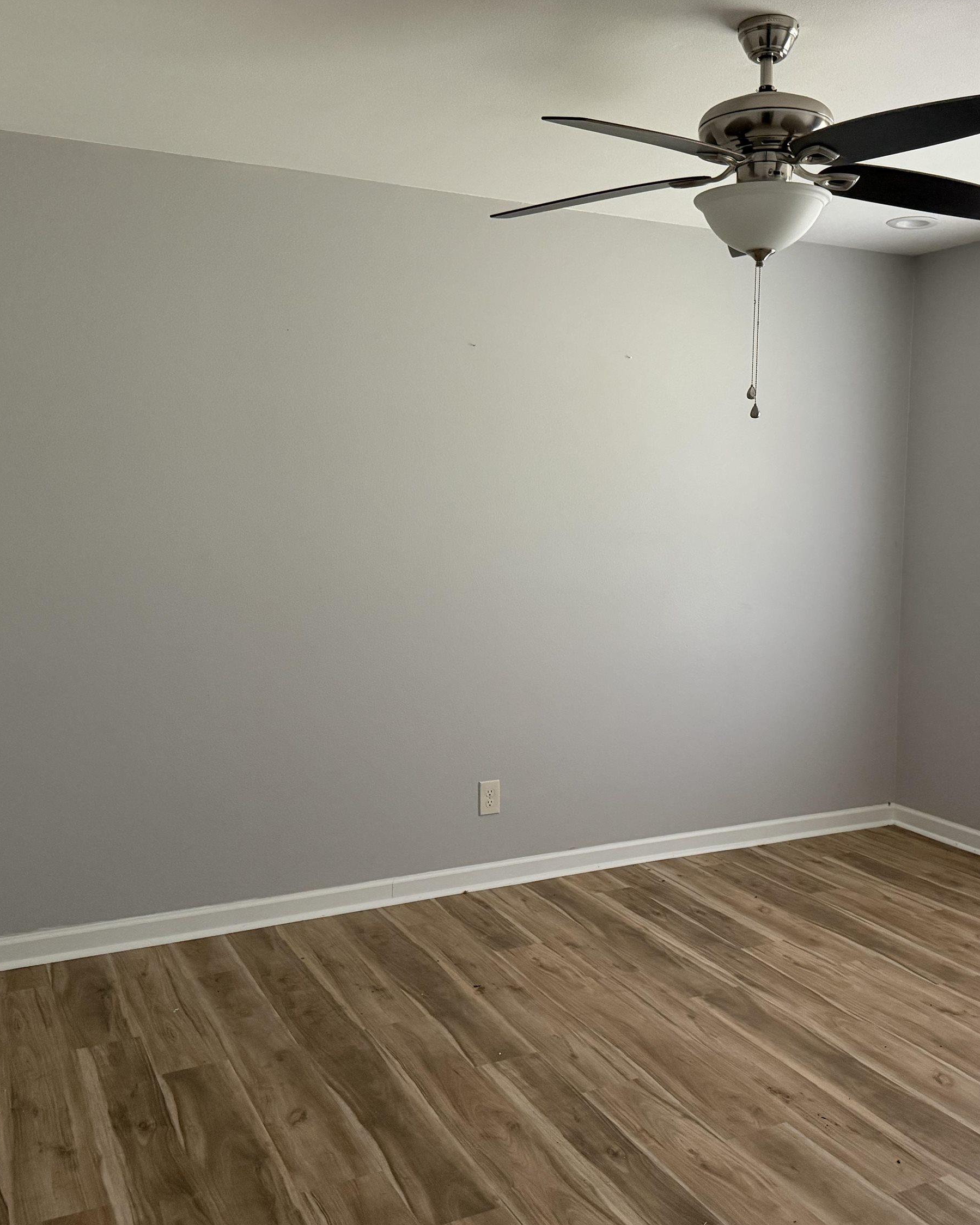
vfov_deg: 55.7
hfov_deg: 45.6
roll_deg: -0.1
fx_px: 1160
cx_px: 578
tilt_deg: -5.3
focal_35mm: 32
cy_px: 623
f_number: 1.78
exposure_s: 1/60
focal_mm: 6.76
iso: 640
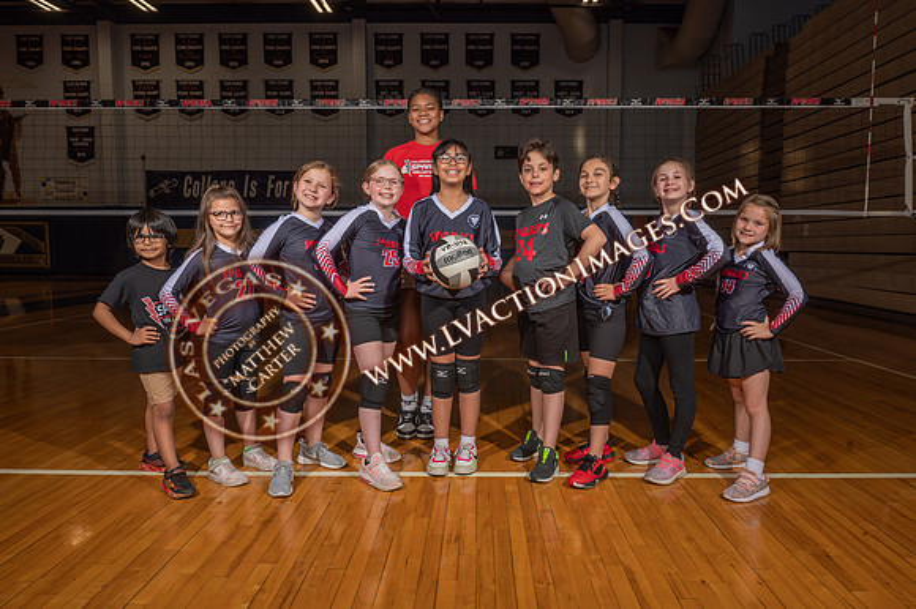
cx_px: 474
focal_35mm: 26
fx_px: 668
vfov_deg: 49.0
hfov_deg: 68.9
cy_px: 318
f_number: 8
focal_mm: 24
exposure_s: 1/200
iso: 100
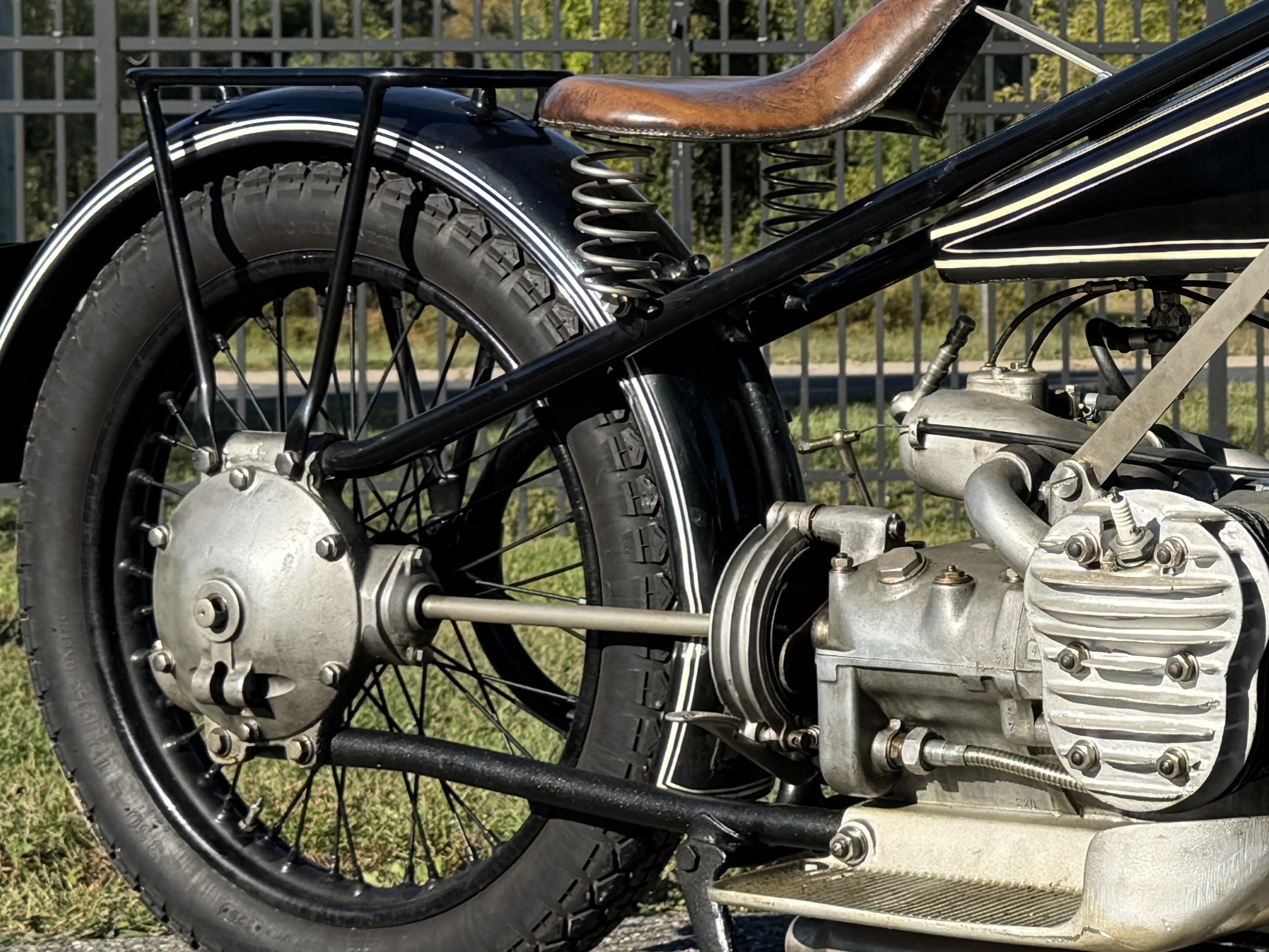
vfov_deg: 15.6
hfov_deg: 19.6
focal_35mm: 95
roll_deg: +0.1
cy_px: 398
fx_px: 3483
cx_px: 1468
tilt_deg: -1.3
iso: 80
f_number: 1.78
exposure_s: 1/2506
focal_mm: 6.76
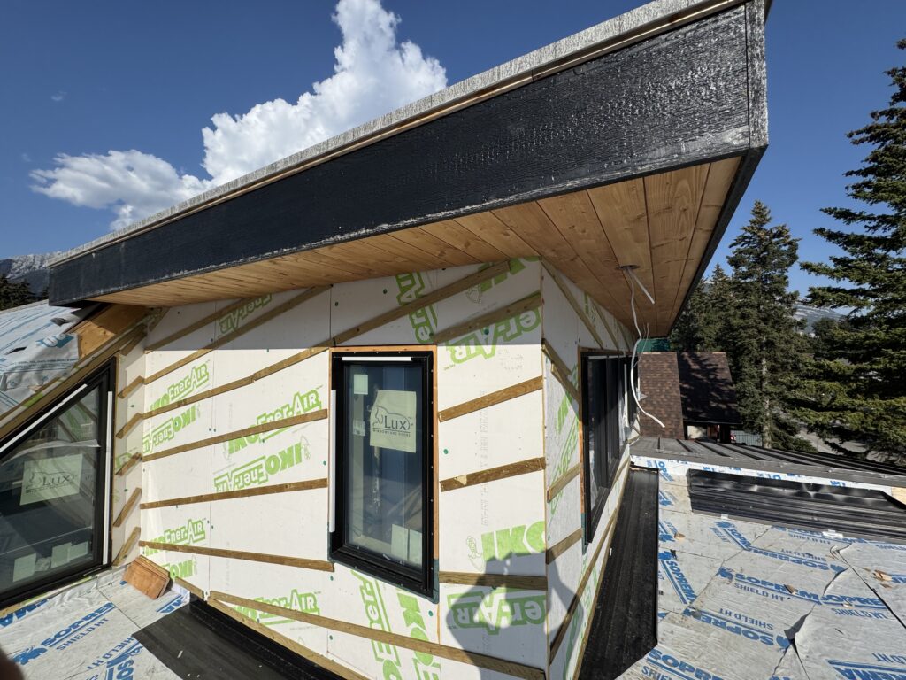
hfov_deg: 102.1
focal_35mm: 14
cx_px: 453
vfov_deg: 85.7
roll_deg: +0.3
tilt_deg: +2.8
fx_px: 366
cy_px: 340
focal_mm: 2.22
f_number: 2.2
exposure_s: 1/3906
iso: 50
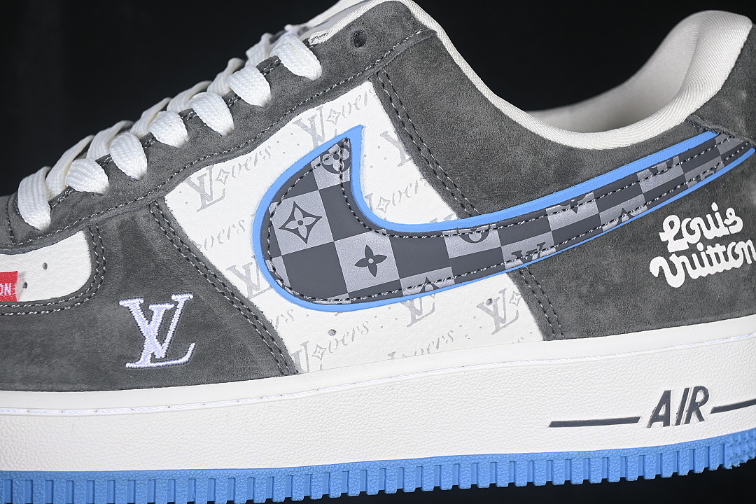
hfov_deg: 27.0
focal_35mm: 75
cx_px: 378
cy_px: 252
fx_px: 1575
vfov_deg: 18.2
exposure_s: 1/80
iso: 160
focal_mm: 50
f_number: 7.1
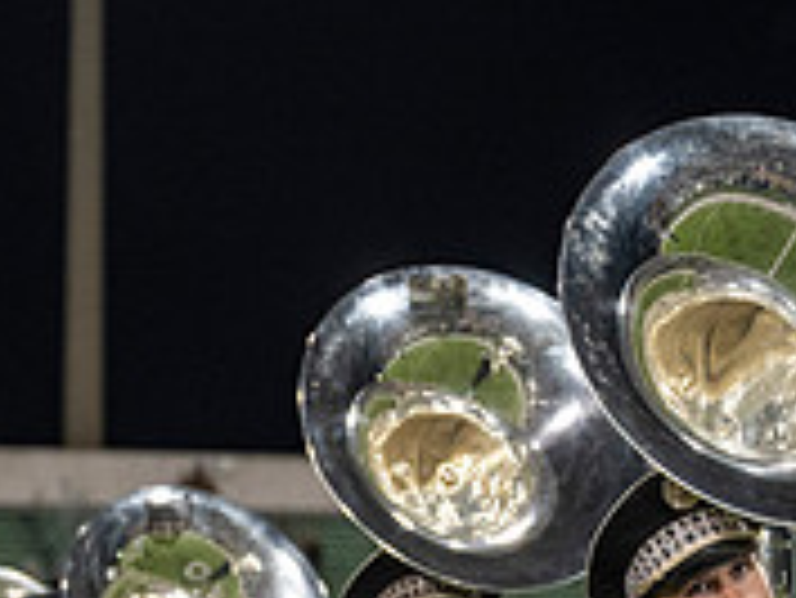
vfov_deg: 6.8
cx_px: 486
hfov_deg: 9.1
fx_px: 4993
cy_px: 821
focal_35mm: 217
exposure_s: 1/500
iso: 1250
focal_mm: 69
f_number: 3.2
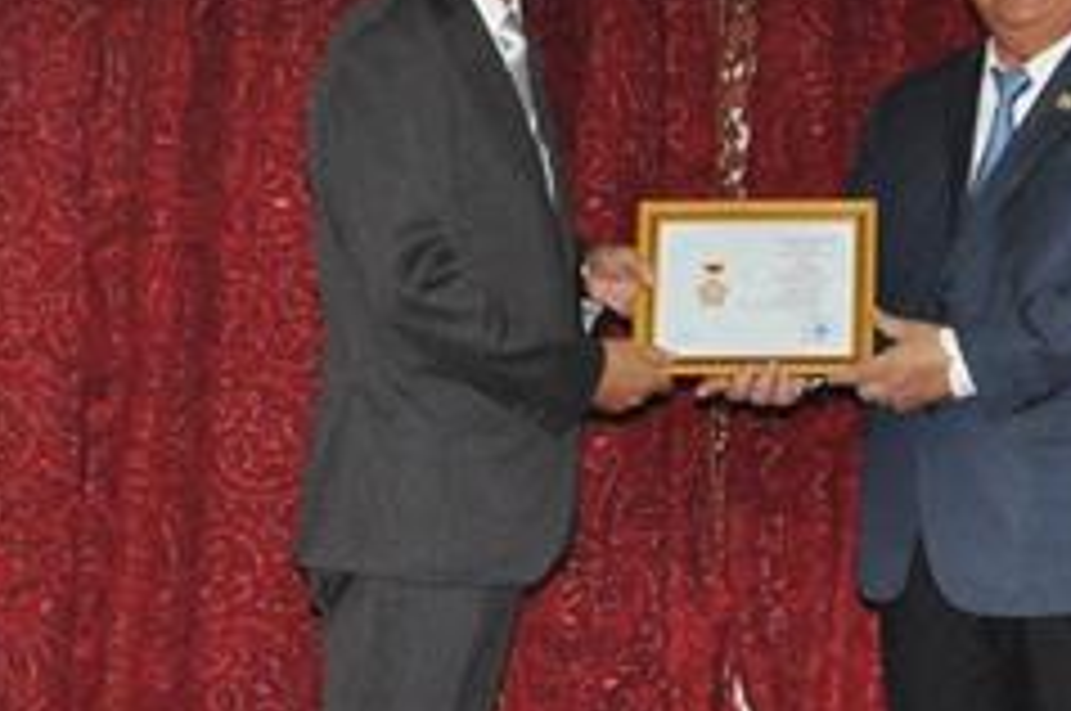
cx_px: 814
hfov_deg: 12.9
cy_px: -4
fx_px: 4724
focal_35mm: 159
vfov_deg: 8.6
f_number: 8
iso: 2000
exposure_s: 1/60
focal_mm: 42
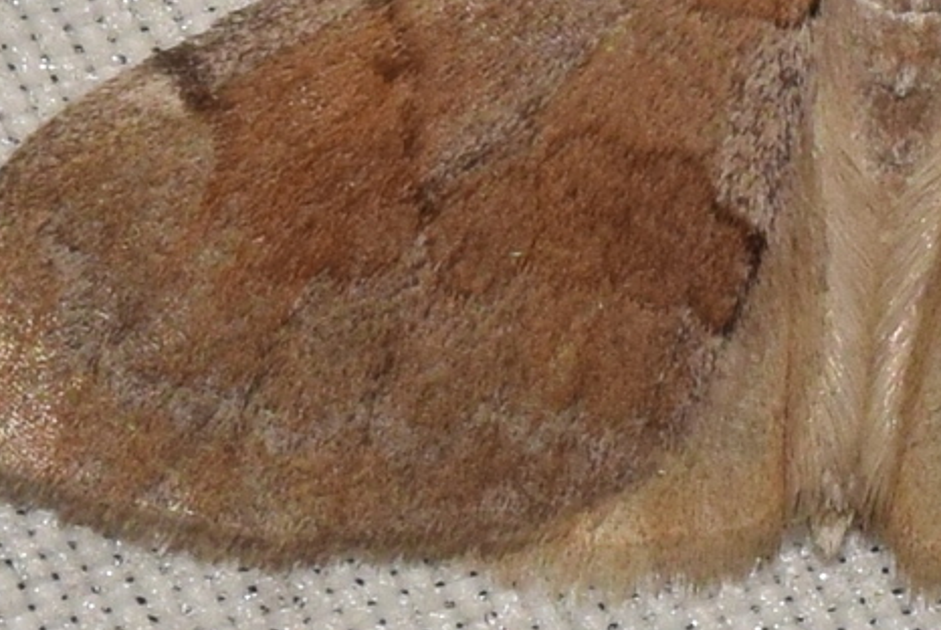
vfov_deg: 3.2
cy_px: 127
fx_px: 11280
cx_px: 855
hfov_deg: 4.8
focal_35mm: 431
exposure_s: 1/160
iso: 500
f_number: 14
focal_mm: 140
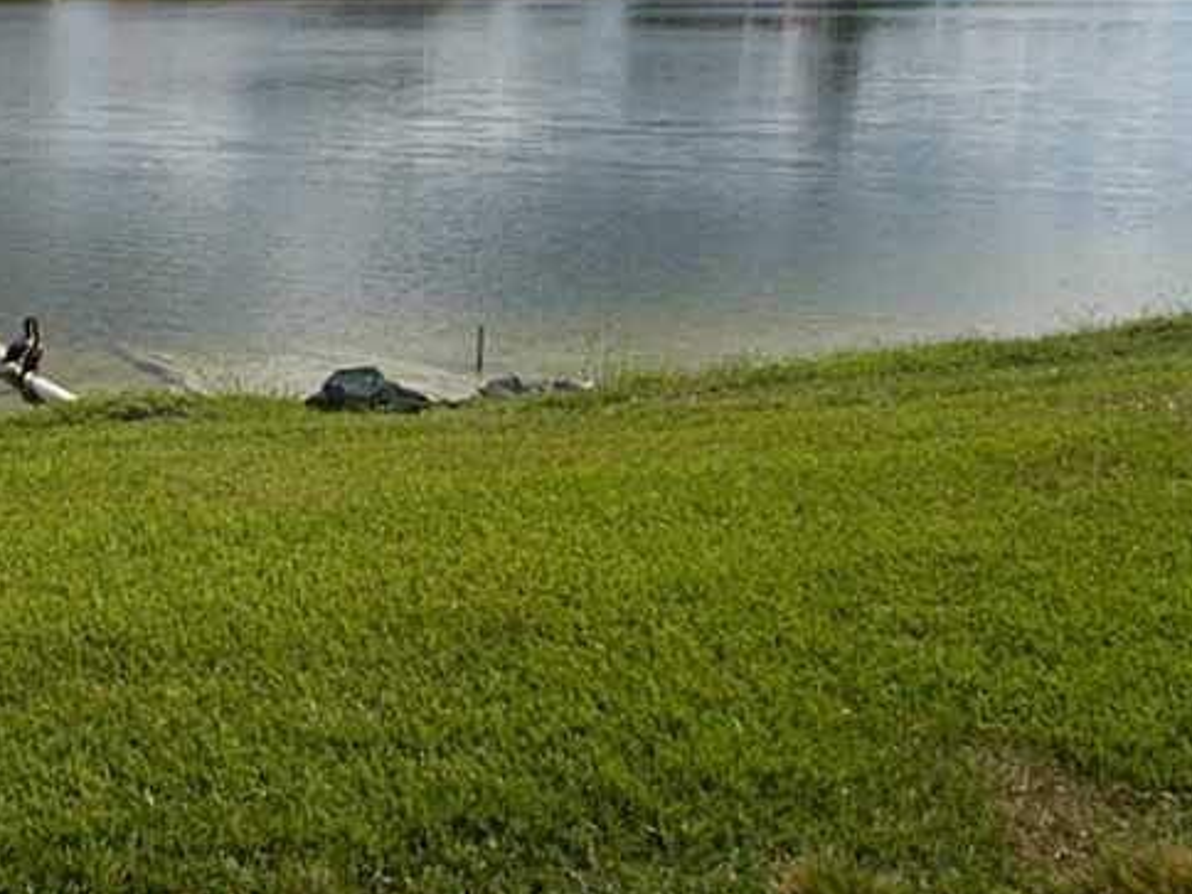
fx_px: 1481
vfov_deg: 33.4
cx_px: 227
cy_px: 323
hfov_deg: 41.8
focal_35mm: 43
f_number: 3.2
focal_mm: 4.6
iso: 80
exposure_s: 1/1250
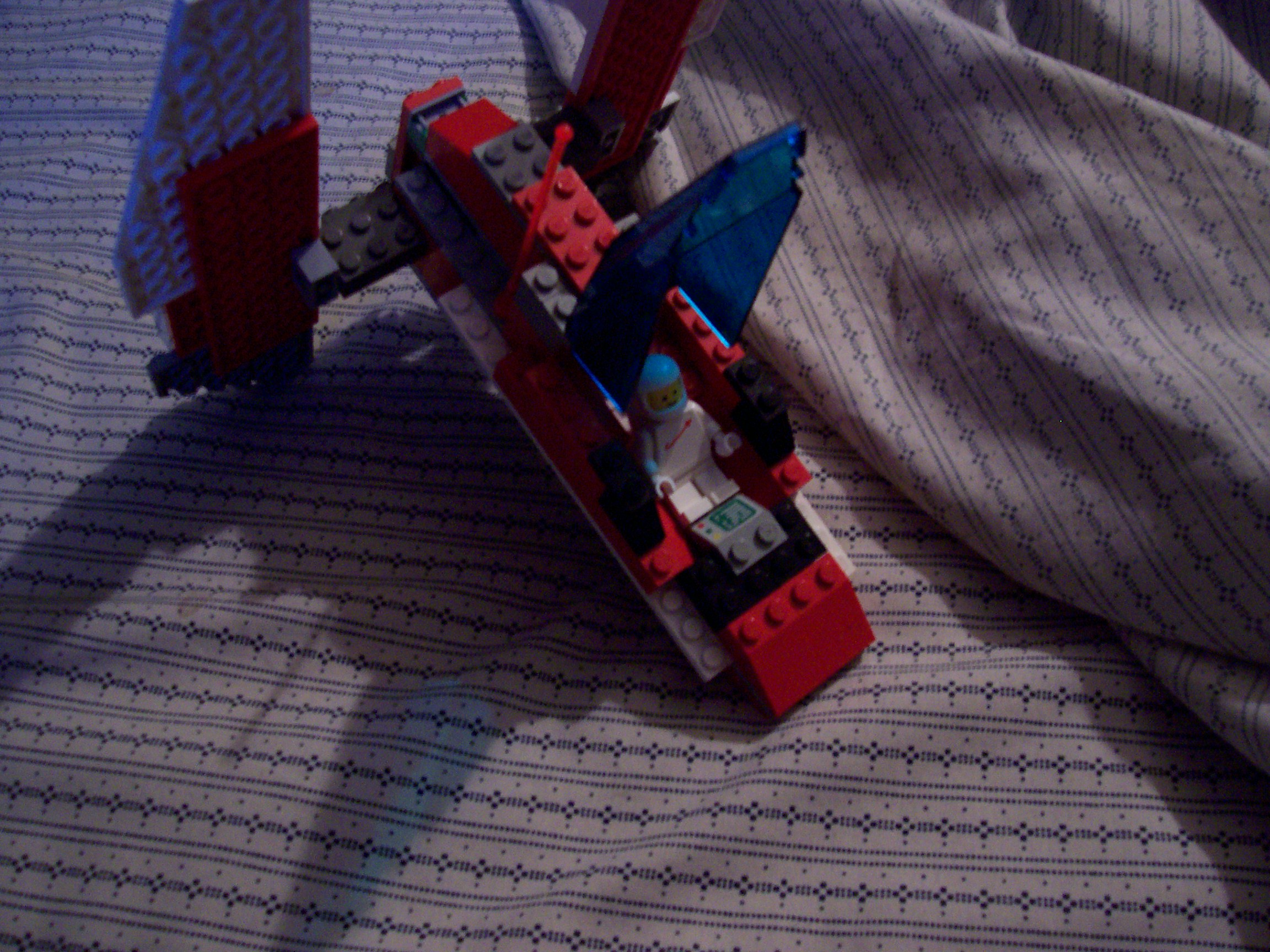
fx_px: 1247
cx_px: 635
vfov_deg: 41.8
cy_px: 476
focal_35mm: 34
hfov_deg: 54.0
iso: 160
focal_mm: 5.6
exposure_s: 1/8
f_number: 2.7
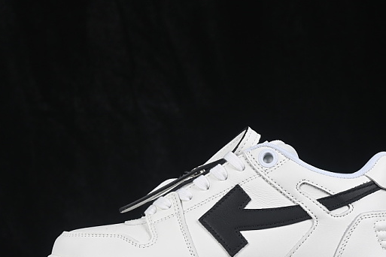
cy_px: 190
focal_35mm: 117
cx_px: 242
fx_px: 1254
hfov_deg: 17.5
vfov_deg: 11.7
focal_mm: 50
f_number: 8
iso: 160
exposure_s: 1/80
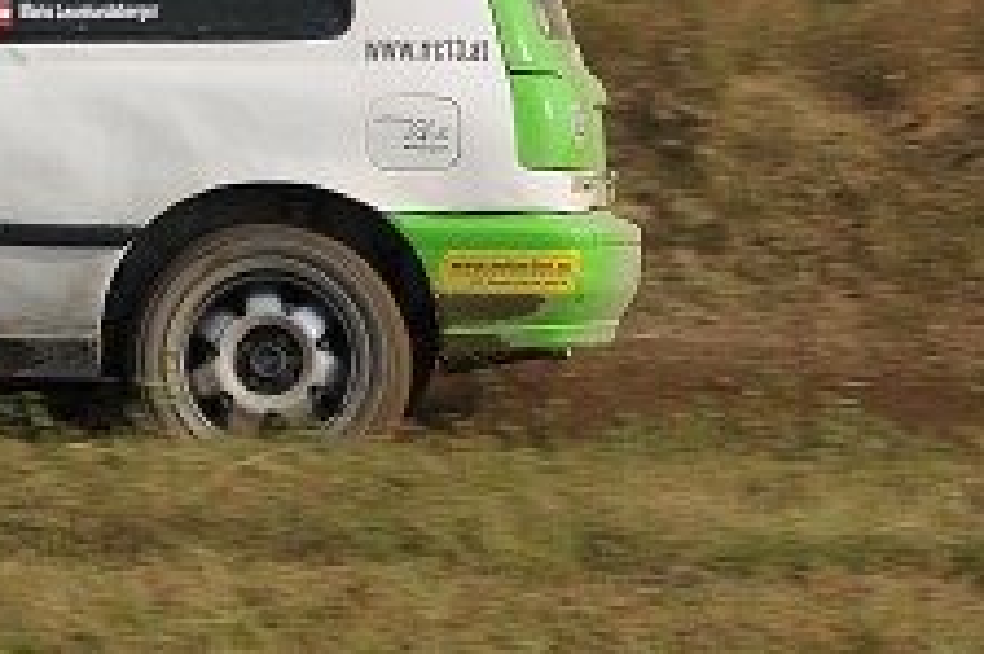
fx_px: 11444
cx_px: -242
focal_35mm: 419
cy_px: 171
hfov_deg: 4.9
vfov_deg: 3.3
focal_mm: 92
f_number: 10
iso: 200
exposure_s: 1/400
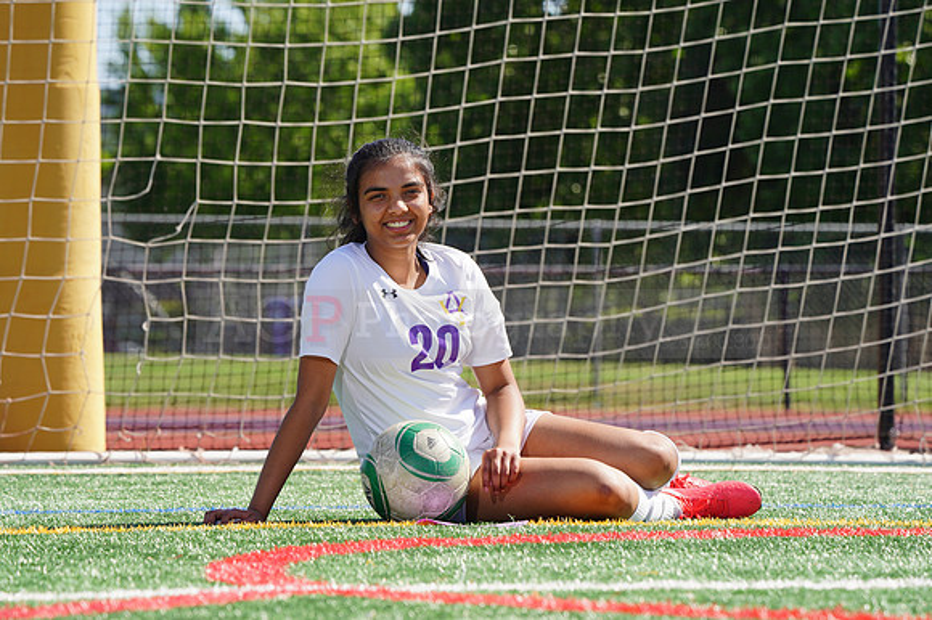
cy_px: 310
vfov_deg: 5.6
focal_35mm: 247
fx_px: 6391
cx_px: 466
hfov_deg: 8.3
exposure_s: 1/250
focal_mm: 247
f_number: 11
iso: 200
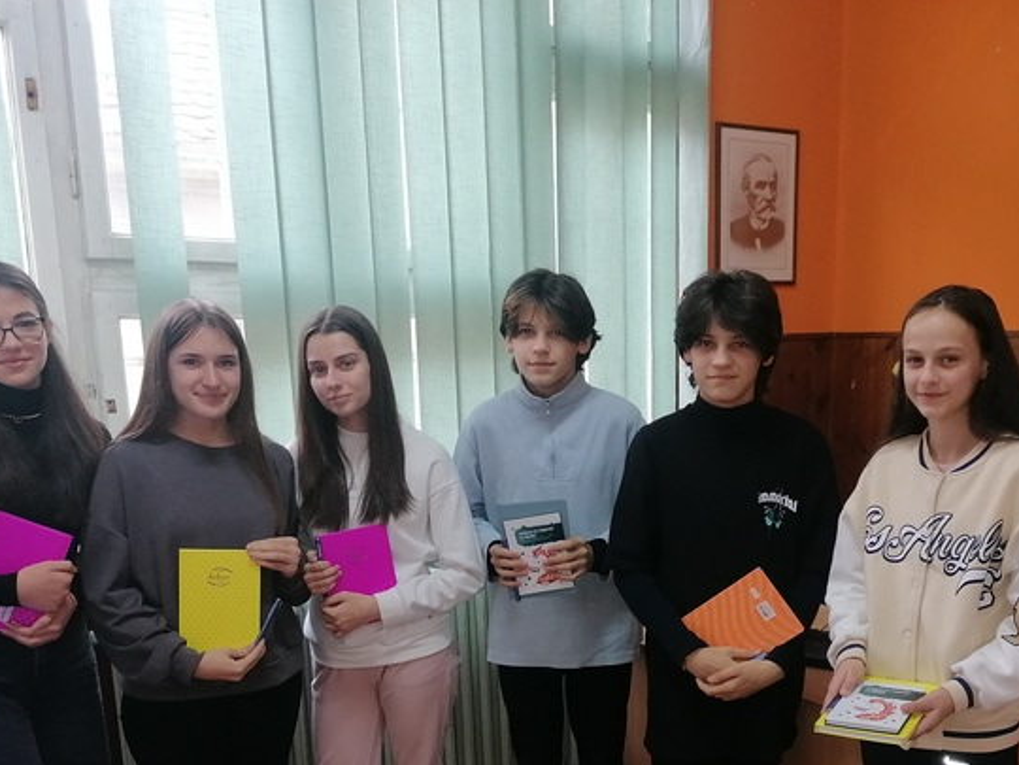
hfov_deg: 46.5
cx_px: 610
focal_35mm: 40
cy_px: 563
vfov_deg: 35.3
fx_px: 1177
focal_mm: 4.75
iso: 160
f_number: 1.8
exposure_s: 1/33.3
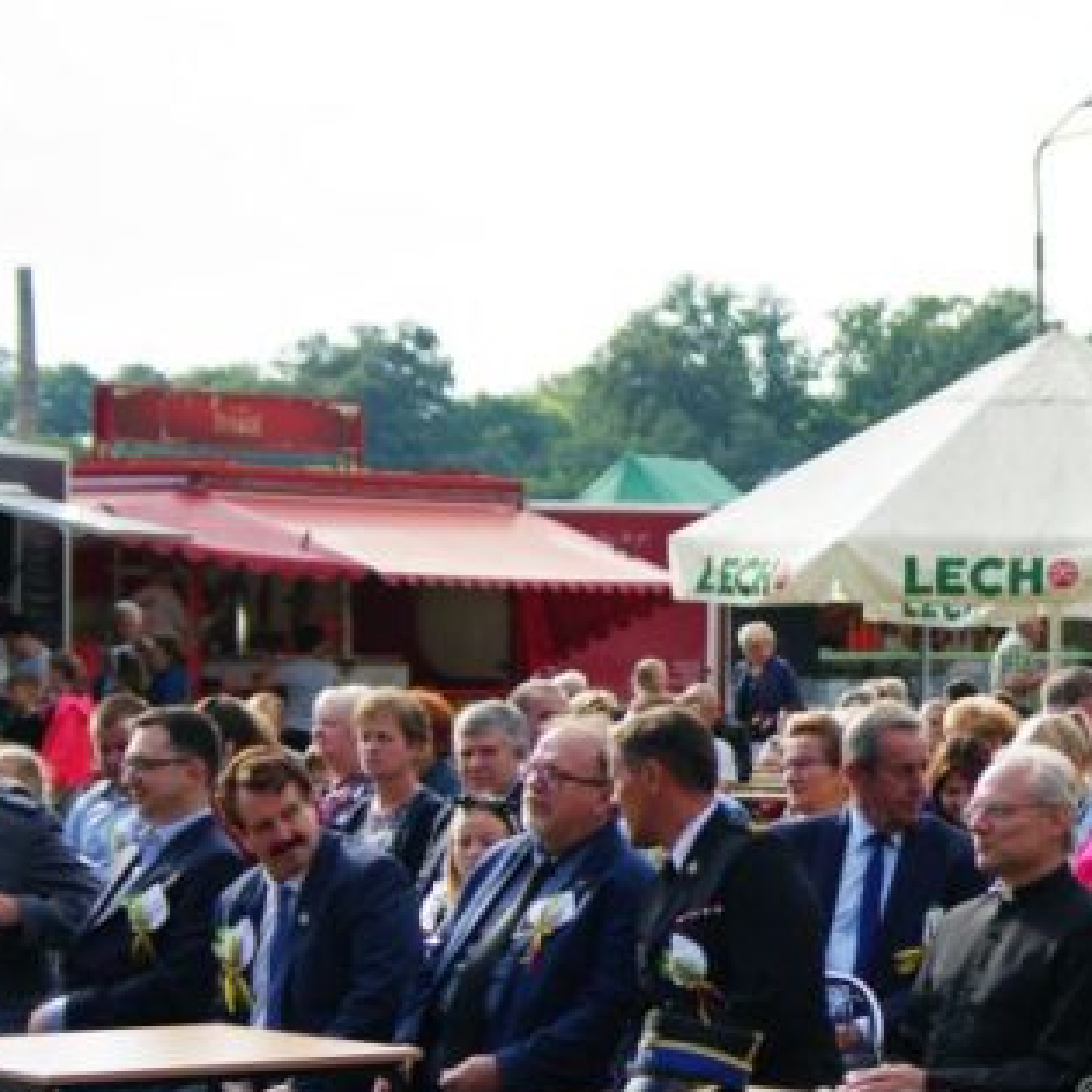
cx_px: 1057
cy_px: 877
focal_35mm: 155
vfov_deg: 11.2
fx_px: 5532
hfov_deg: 11.2
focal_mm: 50
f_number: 4.5
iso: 280
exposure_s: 1/750
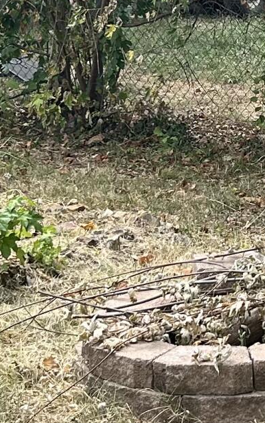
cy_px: 115
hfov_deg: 9.6
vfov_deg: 15.5
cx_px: 325
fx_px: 1547
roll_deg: +1.5
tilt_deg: -7.1
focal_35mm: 134
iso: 50
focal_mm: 5.7
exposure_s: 1/1135
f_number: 1.5
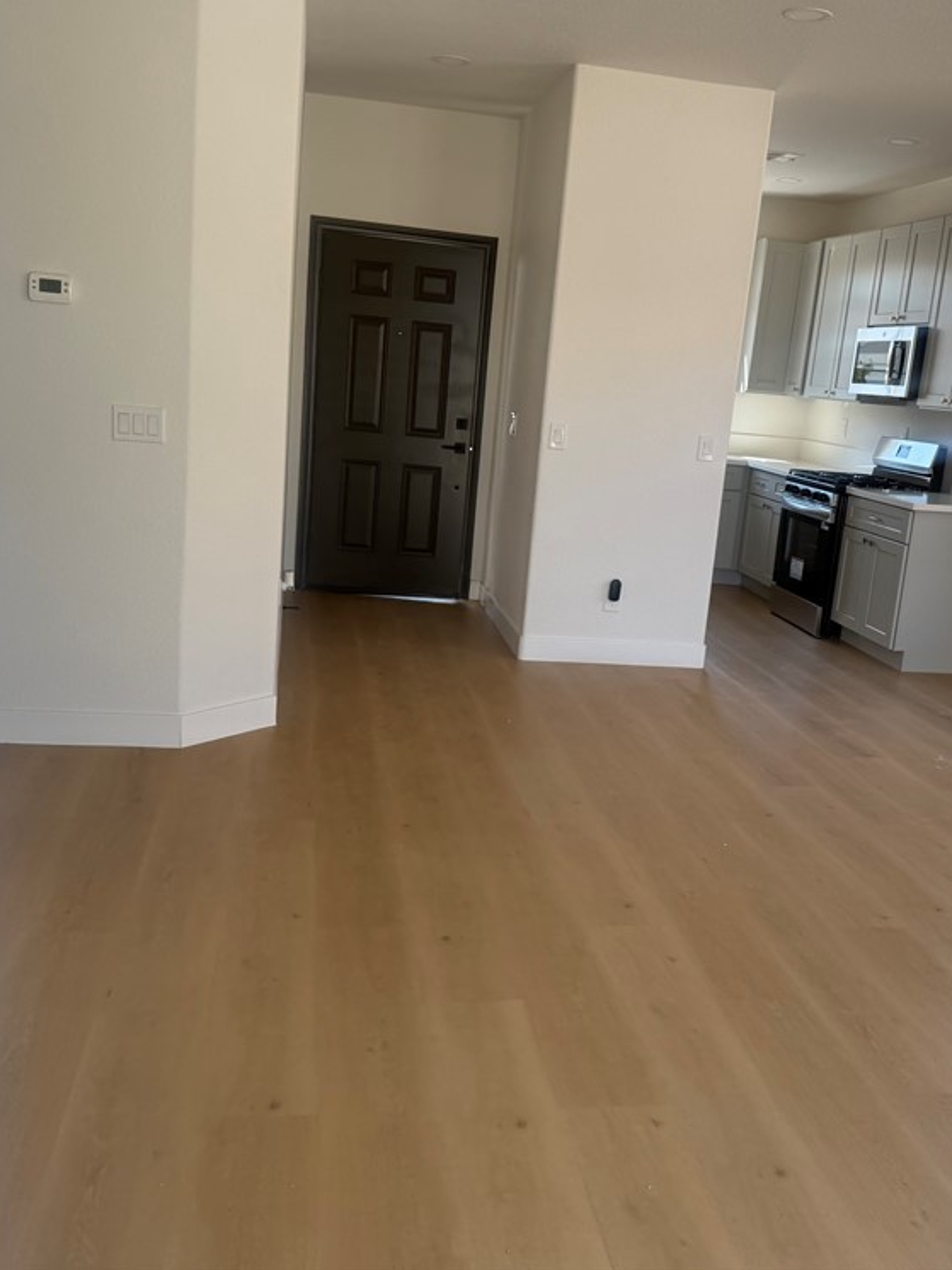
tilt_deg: -10.6
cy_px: 622
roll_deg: -7.0
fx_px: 1210
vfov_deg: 55.3
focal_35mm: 33
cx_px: 528
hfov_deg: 42.9
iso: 100
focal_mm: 6.76
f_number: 1.78
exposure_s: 1/488
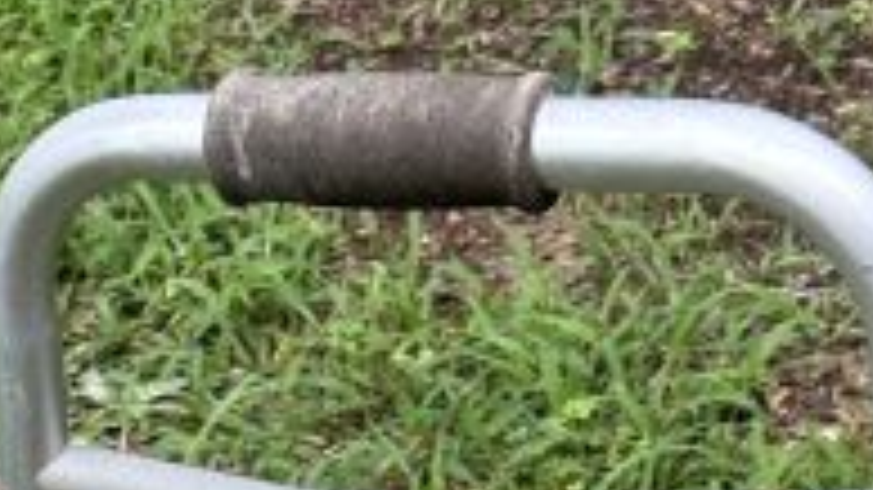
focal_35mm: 146
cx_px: 274
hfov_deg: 14.7
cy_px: 1650
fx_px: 3379
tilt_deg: -51.6
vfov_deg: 7.1
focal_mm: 5.7
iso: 50
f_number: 1.5
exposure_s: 1/575
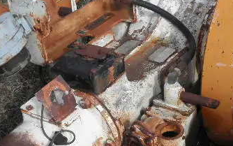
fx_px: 451
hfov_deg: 29.0
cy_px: 75
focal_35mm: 71
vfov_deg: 18.4
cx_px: 119
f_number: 9.1
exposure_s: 1/100
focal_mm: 6.1
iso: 64
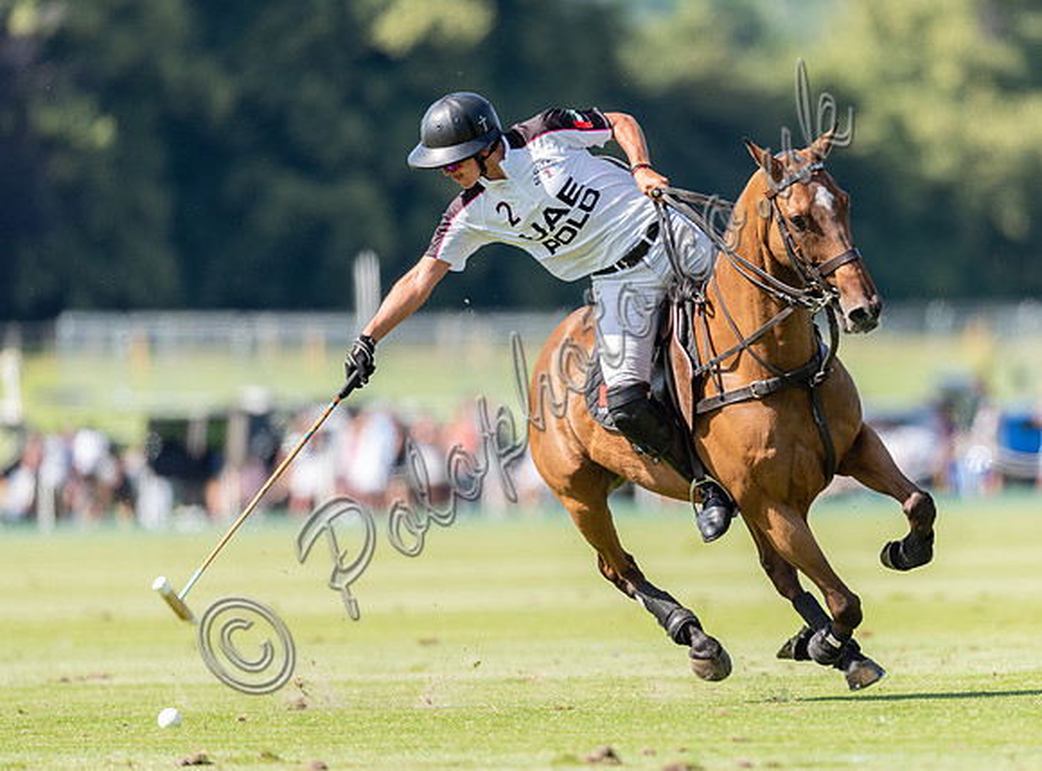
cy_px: 366
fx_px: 19388
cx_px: 695
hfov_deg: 3.1
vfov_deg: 2.3
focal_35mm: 647
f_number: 4
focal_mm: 500
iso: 320
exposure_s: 1/1600
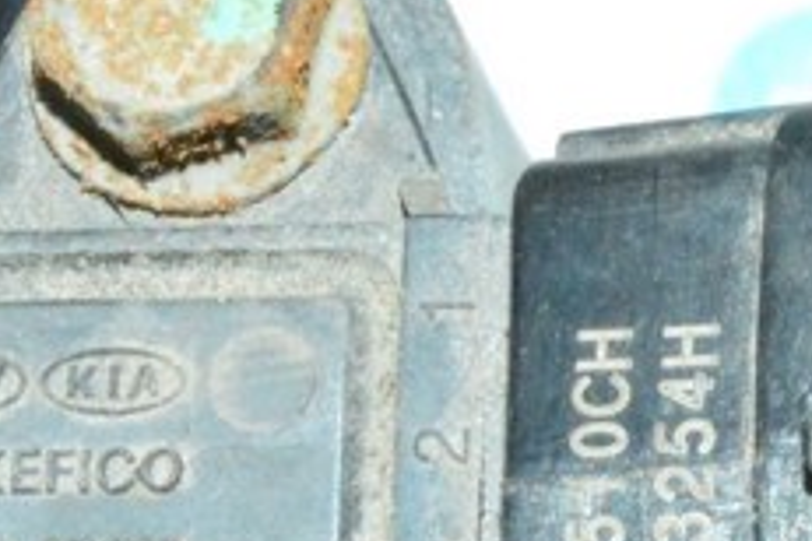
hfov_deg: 9.0
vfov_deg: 6.0
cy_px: 437
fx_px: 5151
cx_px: 105
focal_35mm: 228
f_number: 36
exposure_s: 1/25
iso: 6400
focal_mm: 55
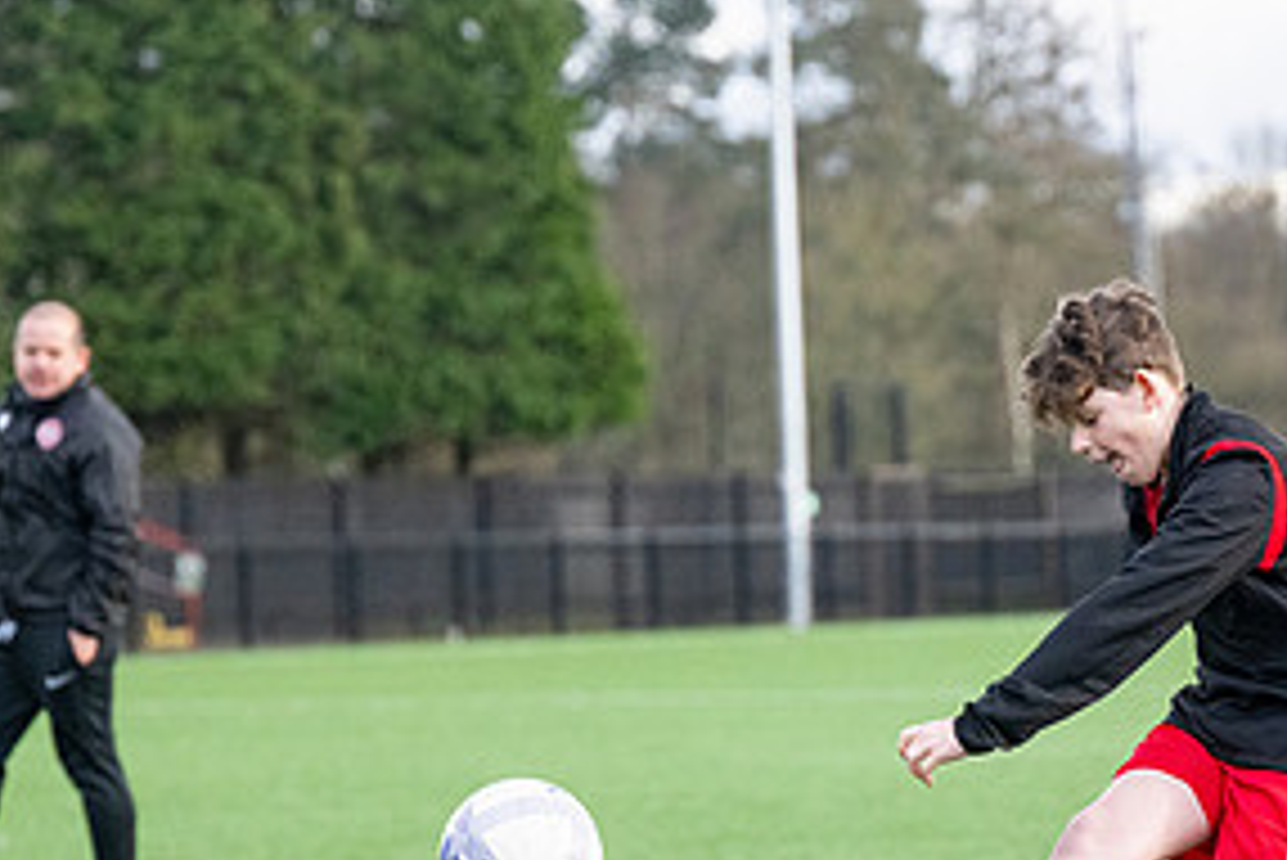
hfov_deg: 8.5
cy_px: 651
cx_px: 976
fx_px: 8691
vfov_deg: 5.7
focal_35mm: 243
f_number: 4
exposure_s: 1/2000
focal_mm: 120
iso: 2000
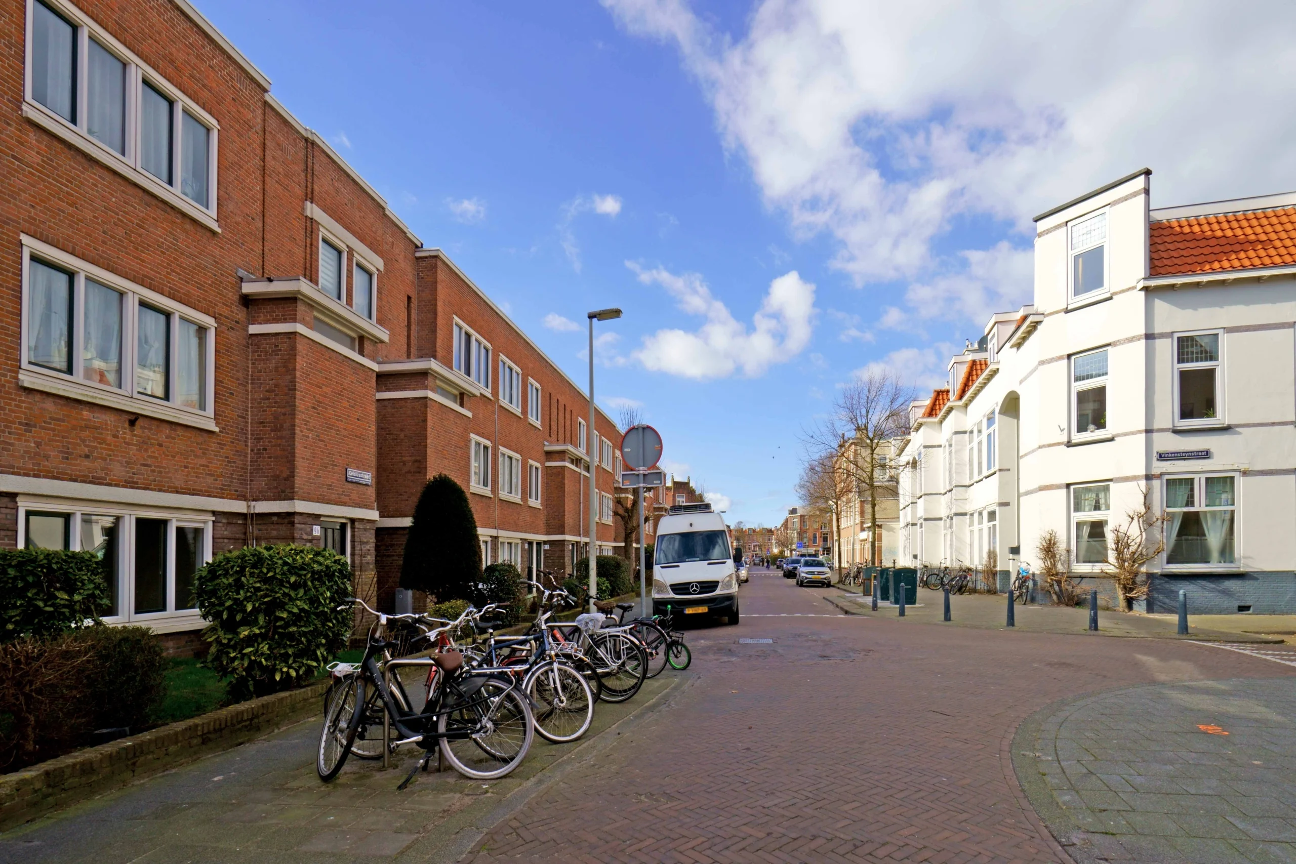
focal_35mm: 15
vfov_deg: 77.3
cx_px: 648
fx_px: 540
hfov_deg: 100.4
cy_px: 432
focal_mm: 10
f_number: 10
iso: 100
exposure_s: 1/160
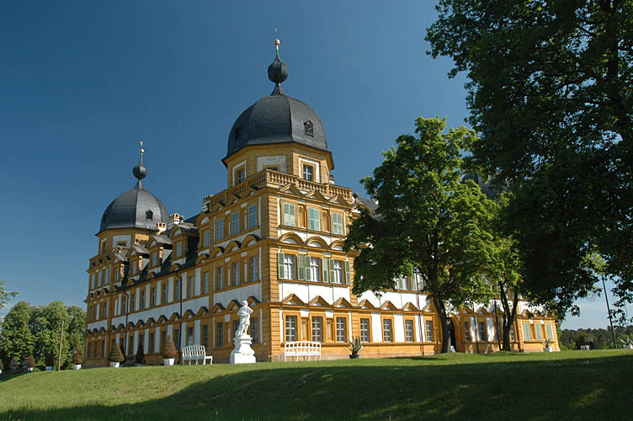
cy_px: 210
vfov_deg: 43.5
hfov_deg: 62.0
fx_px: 527
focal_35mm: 30
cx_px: 316
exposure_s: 1/180
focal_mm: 20
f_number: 6.7
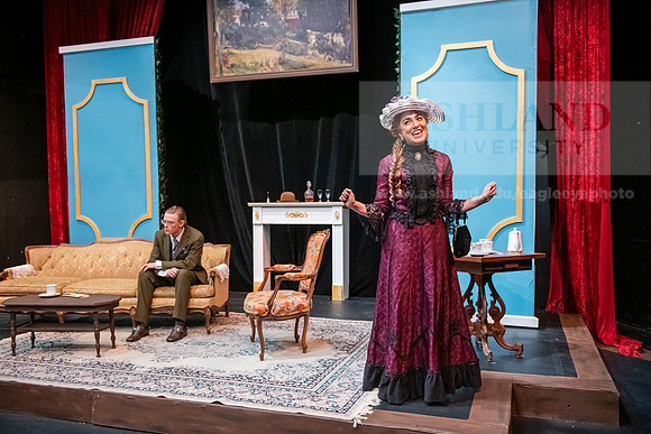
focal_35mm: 32
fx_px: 579
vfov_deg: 41.1
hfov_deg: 58.7
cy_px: 217
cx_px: 326
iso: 3200
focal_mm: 32
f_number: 3.2
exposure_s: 1/200
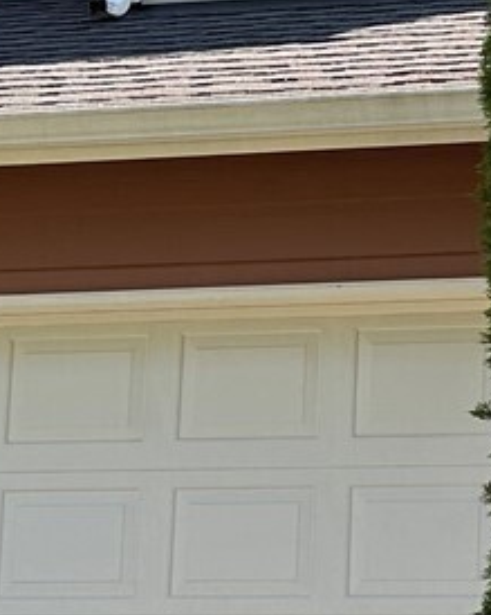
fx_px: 2490
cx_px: 684
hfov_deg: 10.9
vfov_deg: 14.1
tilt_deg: +8.2
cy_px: 361
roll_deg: -1.6
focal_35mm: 137
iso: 80
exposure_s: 1/642
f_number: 1.78
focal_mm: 6.86
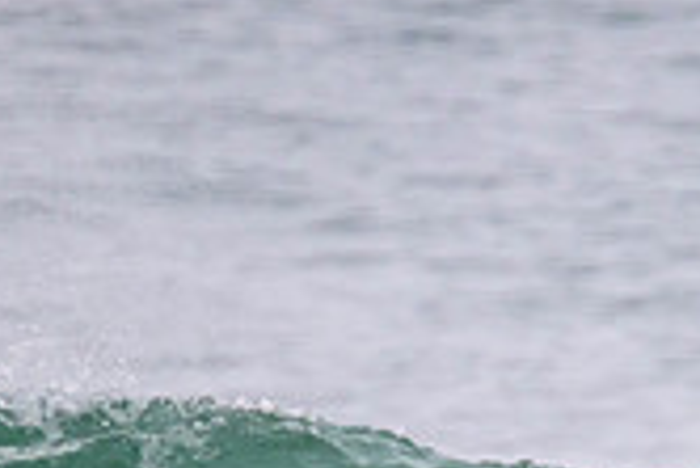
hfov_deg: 0.7
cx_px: 928
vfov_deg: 0.5
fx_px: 54393
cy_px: 769
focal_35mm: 2795
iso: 1600
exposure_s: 1/2000
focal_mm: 800
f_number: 11
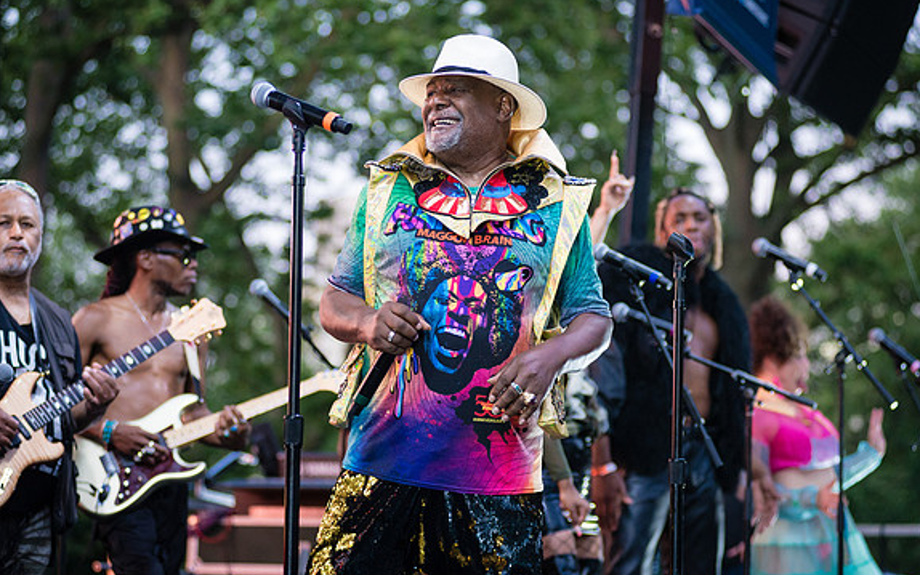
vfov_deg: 12.7
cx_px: 463
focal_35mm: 103
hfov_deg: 20.2
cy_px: 275
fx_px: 2583
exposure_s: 1/250
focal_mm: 100
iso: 3200
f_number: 3.5
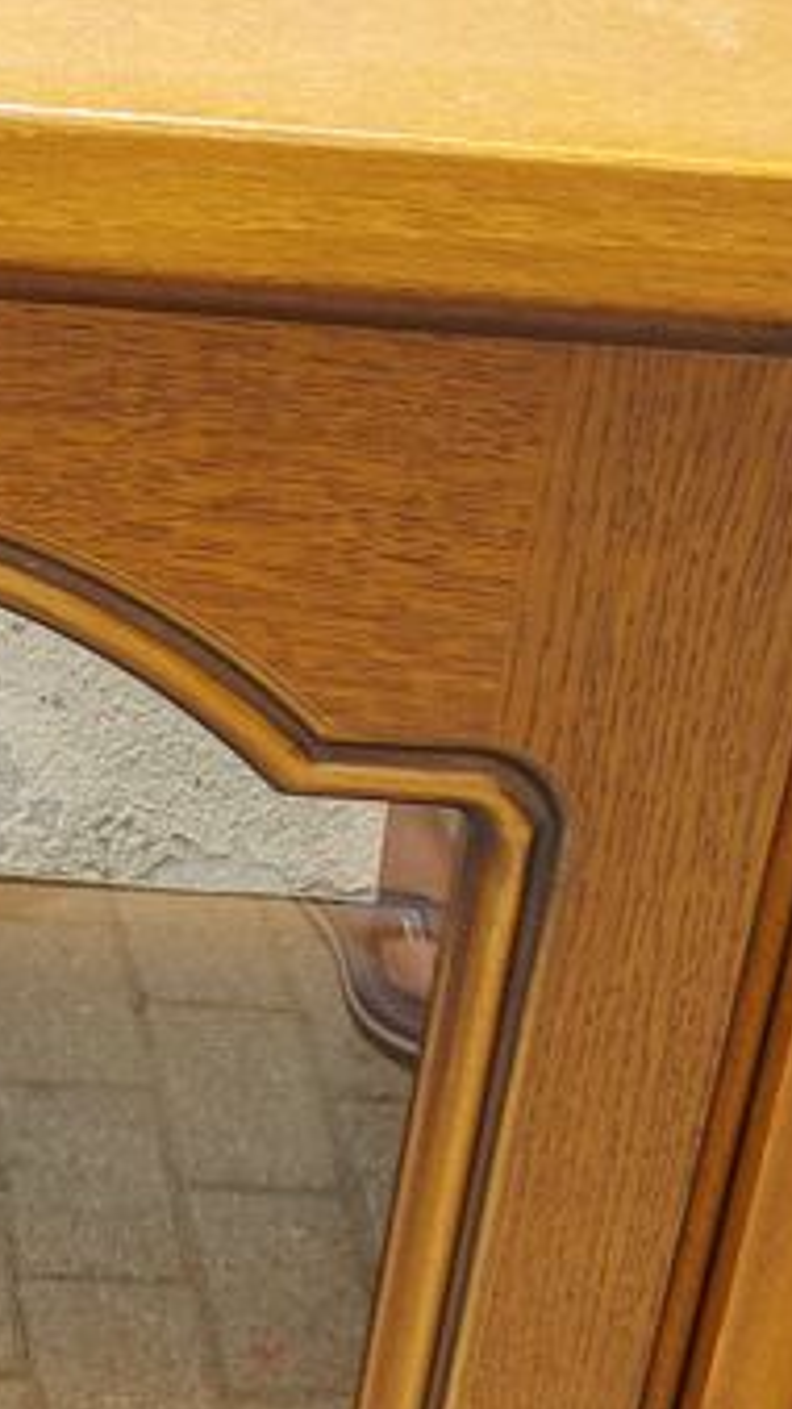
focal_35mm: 103
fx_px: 3847
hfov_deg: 11.6
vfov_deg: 19.7
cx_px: -117
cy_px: 1636
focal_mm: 5.23
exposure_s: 1/117
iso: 32
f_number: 1.8
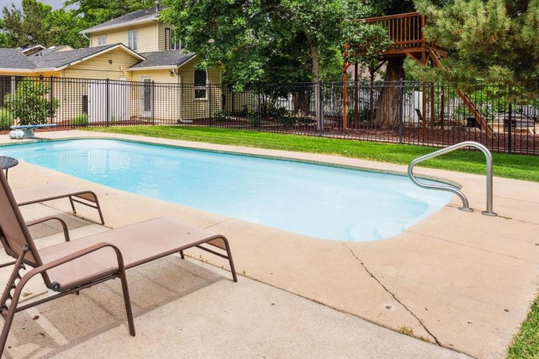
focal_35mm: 29
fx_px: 432
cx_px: 160
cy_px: 104
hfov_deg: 61.6
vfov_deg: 44.1
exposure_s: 1/250
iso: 160
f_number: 8
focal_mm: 16.5
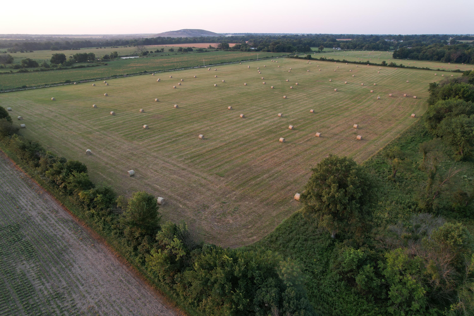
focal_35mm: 22
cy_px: 158
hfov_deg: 78.6
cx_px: 237
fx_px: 290
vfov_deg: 57.2
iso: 100
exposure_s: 1/25
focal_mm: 8.38
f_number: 2.8
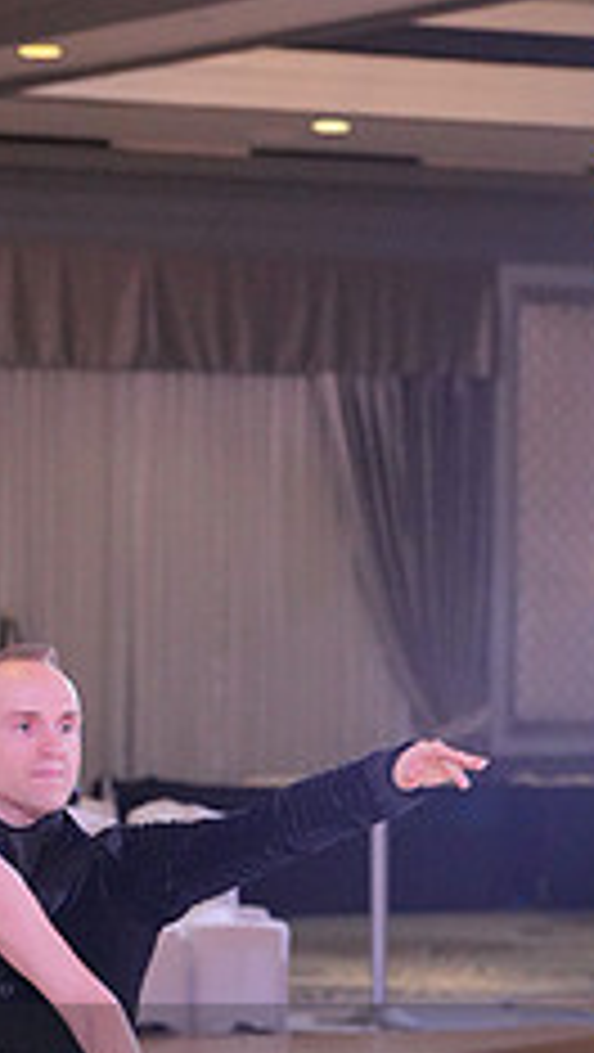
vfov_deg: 11.3
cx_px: -16
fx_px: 5225
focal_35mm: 187
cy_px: 1156
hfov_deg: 6.5
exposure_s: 1/500
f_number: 3.5
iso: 6400
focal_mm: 72
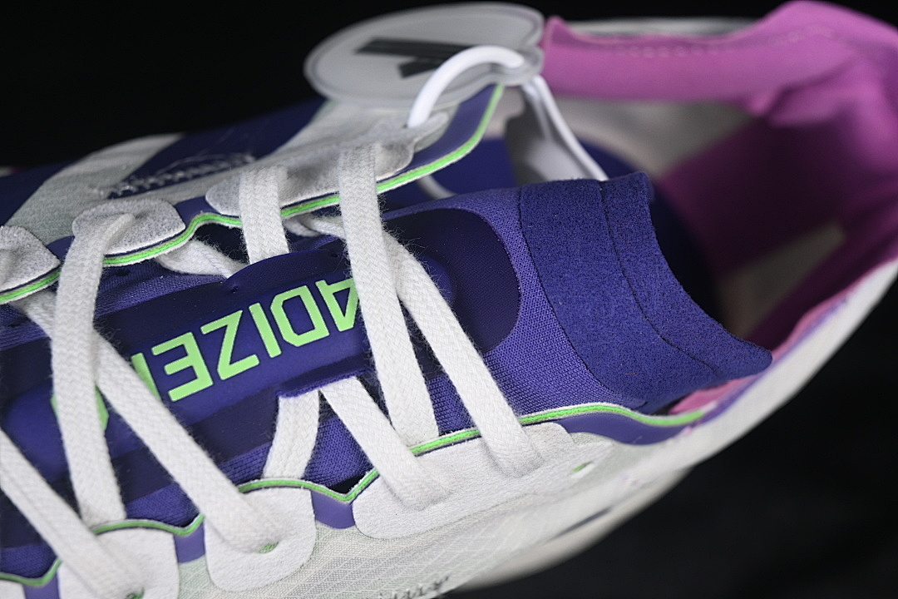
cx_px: 449
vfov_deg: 18.2
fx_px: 1871
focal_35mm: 75
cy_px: 300
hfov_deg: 27.0
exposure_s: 1/80
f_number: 7.1
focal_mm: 50
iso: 160
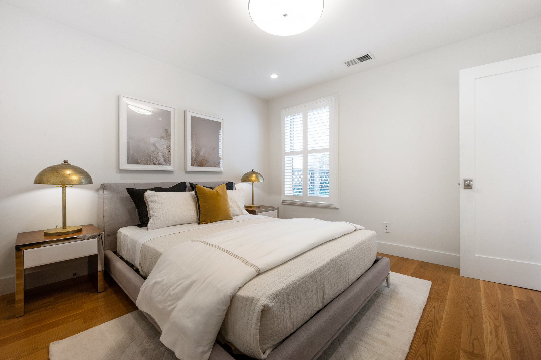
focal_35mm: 15
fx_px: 225
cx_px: 270
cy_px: 180
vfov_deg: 77.3
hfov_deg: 100.4
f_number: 11
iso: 400
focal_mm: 15
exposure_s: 1/20
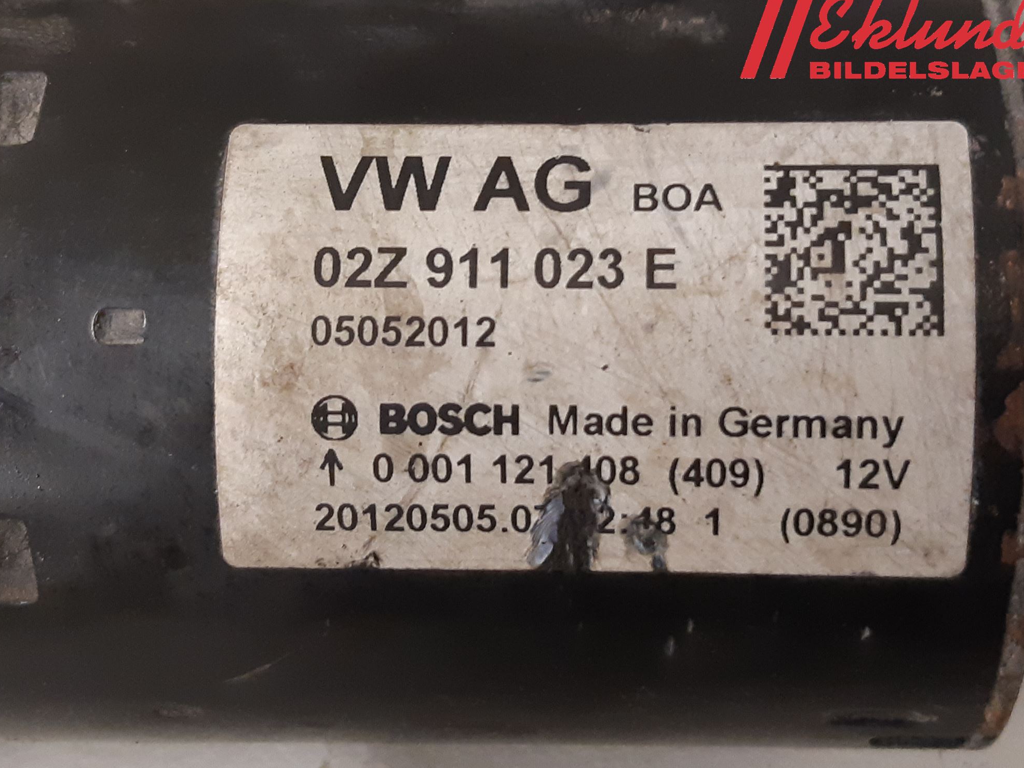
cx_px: 527
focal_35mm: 27
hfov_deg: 65.3
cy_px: 389
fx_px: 799
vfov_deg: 51.4
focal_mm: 3.93
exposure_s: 1/60
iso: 250
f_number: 1.7
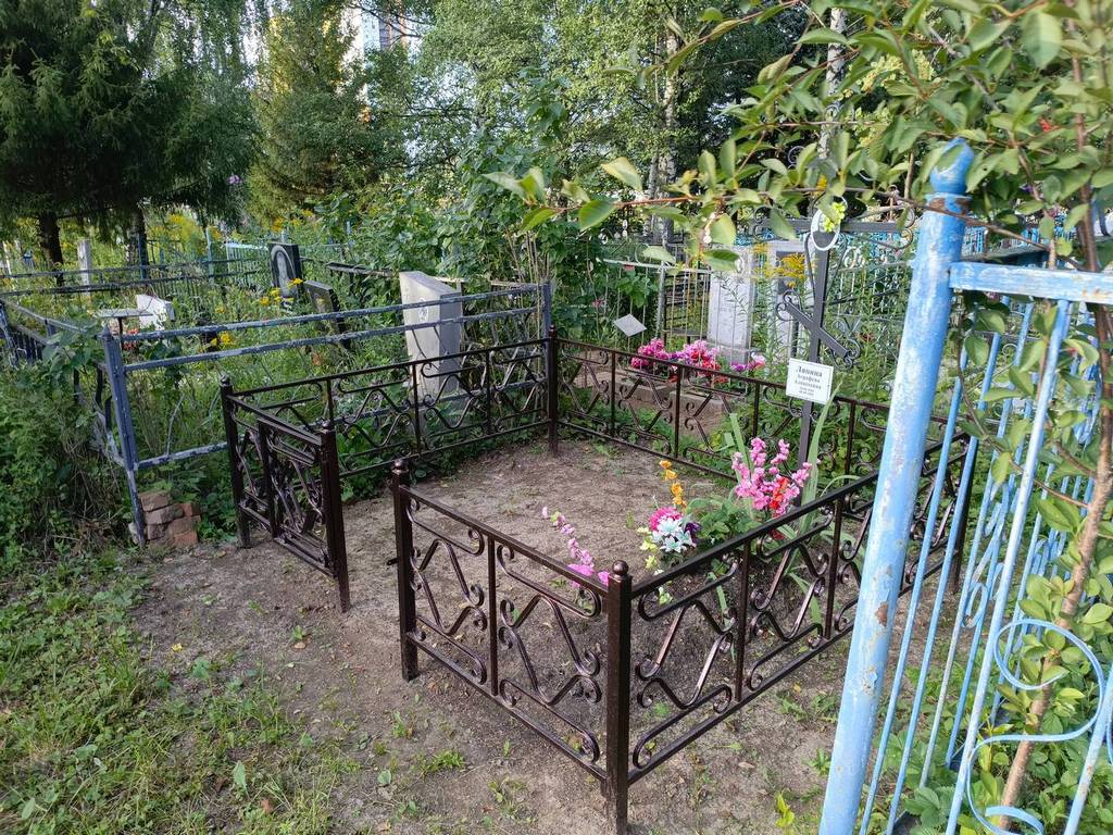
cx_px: 556
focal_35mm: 25
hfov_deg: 69.4
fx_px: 804
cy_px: 418
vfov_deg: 54.9
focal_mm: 4.76
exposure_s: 1/100
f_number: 1.69
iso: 148
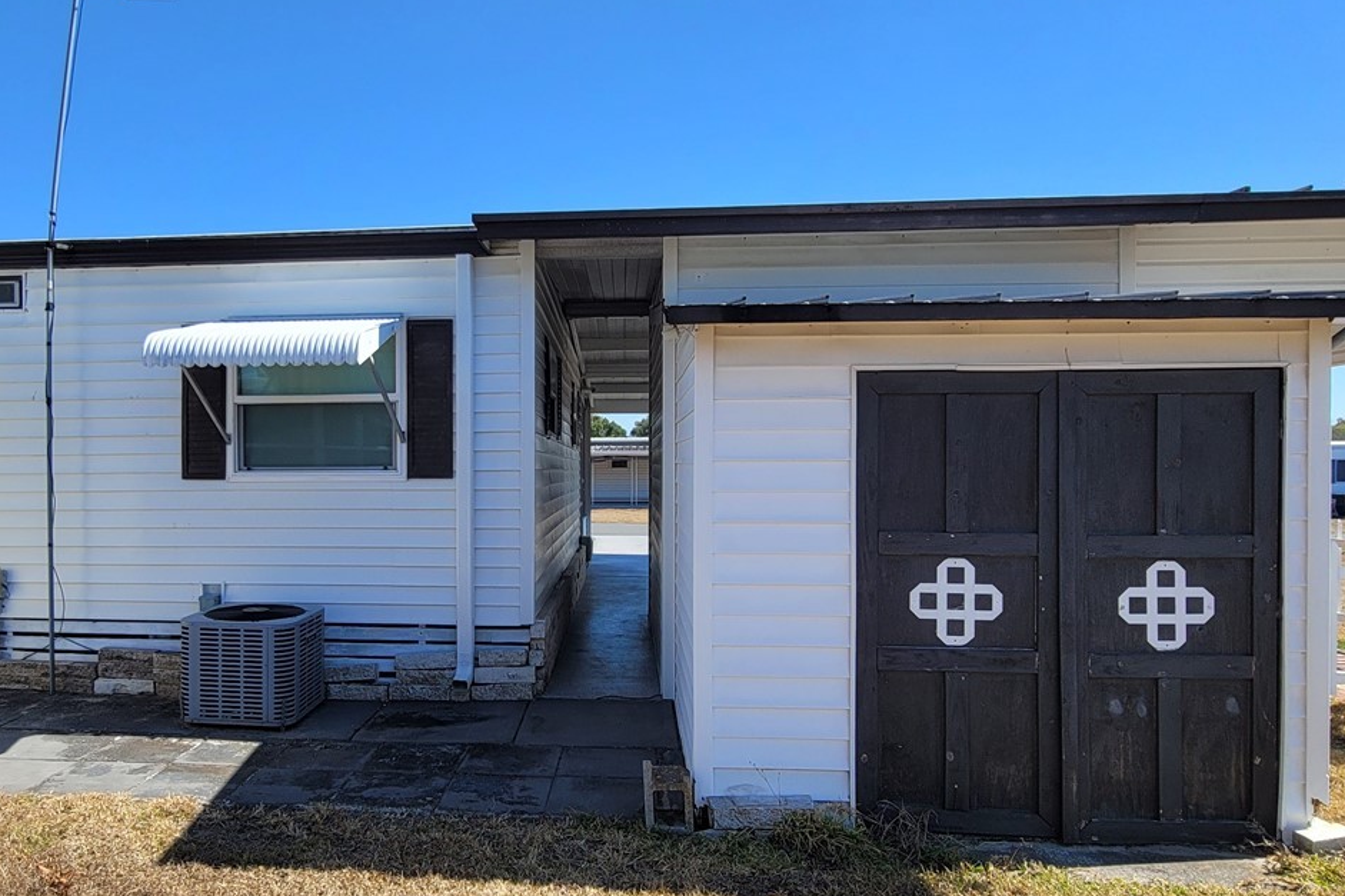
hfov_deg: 75.1
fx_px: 859
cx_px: 523
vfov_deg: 55.0
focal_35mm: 23
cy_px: 477
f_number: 2.2
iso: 50
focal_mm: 2.2
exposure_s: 1/1453
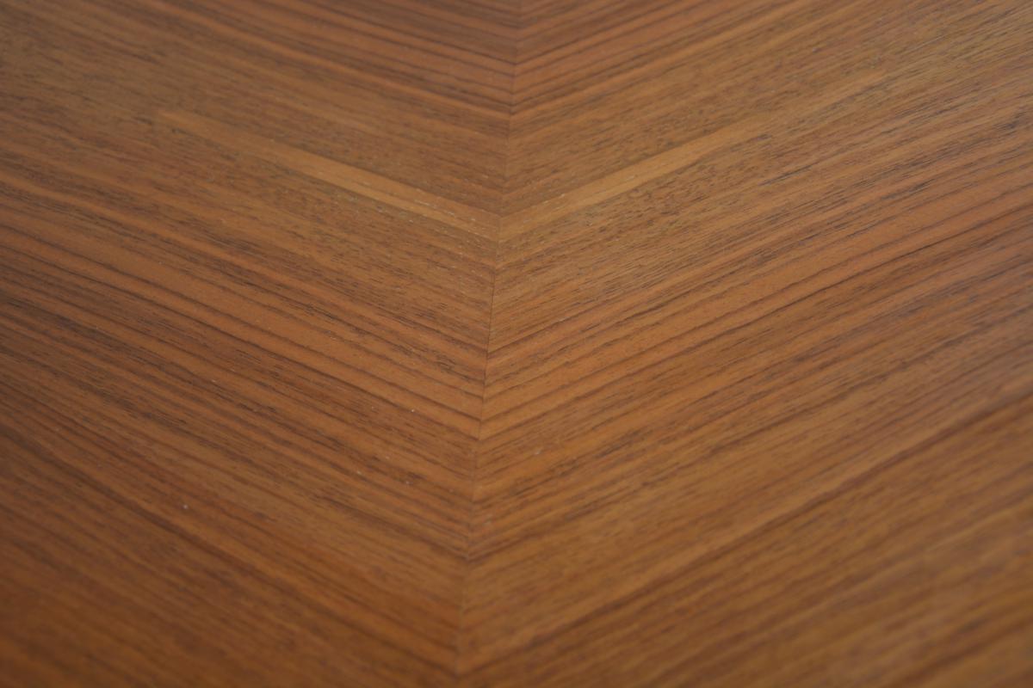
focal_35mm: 57
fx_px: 1635
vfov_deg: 23.8
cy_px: 344
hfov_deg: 35.1
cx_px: 516
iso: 160
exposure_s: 1/125
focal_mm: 38
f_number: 4.5
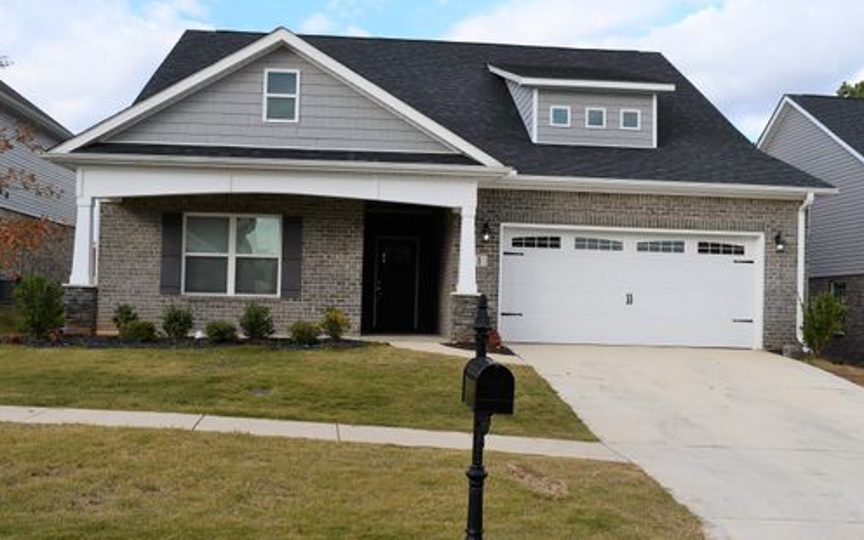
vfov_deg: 33.6
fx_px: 895
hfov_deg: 51.5
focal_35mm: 38
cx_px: 430
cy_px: 278
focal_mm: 25
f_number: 8
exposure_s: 1/250
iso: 100
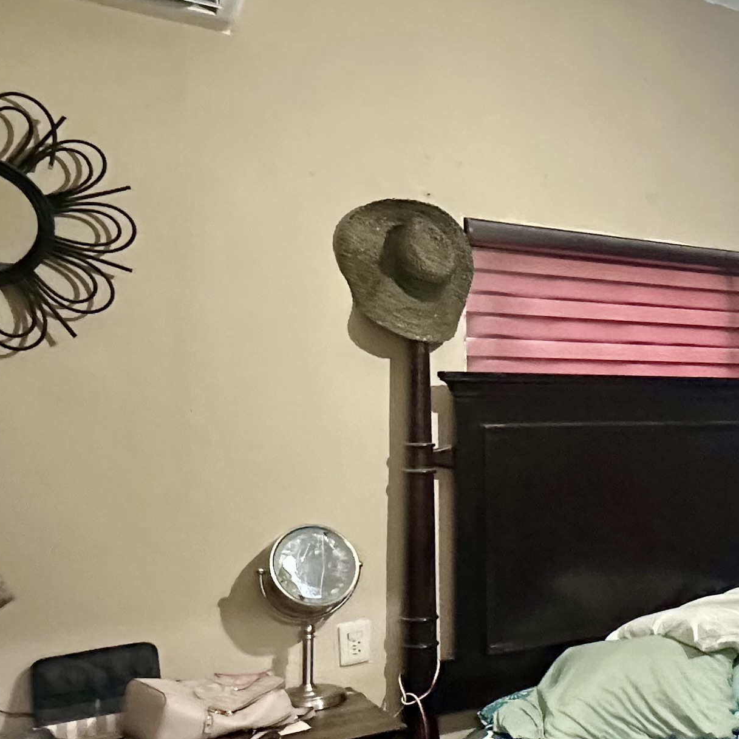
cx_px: 836
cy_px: 420
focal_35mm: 41
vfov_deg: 40.8
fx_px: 990
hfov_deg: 34.6
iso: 1250
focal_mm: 2.22
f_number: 2.2
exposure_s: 1/40
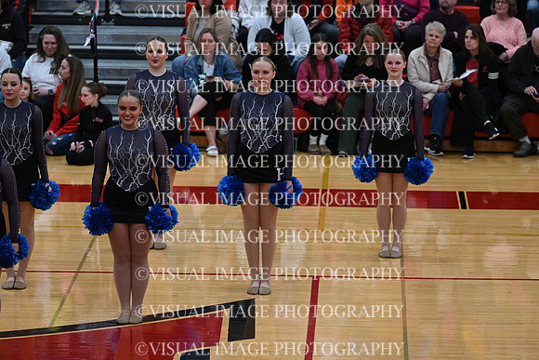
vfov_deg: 6.9
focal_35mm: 200
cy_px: 180
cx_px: 270
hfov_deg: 10.3
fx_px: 2995
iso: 4000
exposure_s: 1/400
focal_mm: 200
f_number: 4
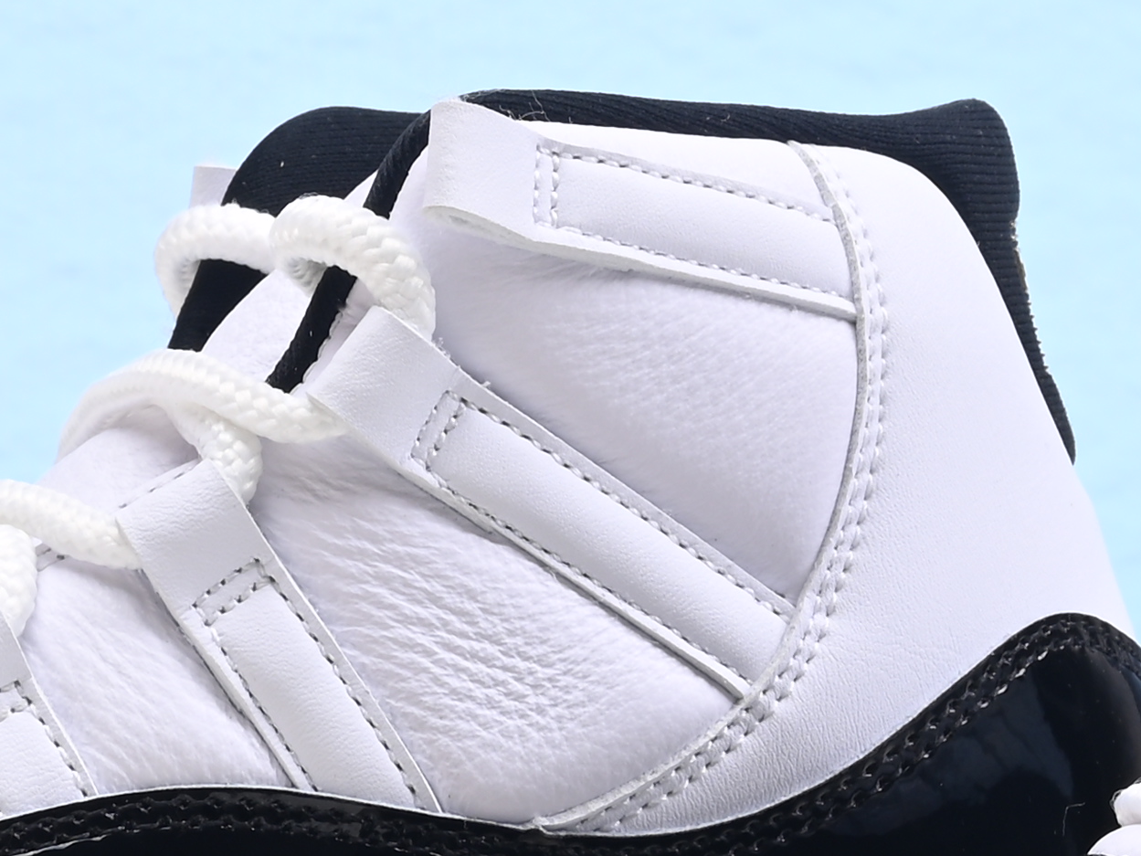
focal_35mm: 190
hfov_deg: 10.4
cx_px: 826
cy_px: 192
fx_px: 6263
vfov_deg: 7.8
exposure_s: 1/2
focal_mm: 41
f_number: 16
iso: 100
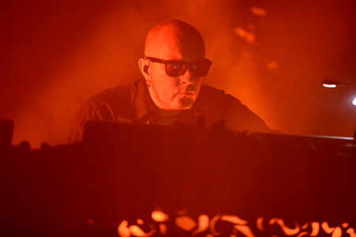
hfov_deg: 10.3
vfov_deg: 6.9
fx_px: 1976
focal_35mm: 200
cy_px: 118
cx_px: 178
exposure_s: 1/200
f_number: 2.8
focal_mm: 200
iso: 3200
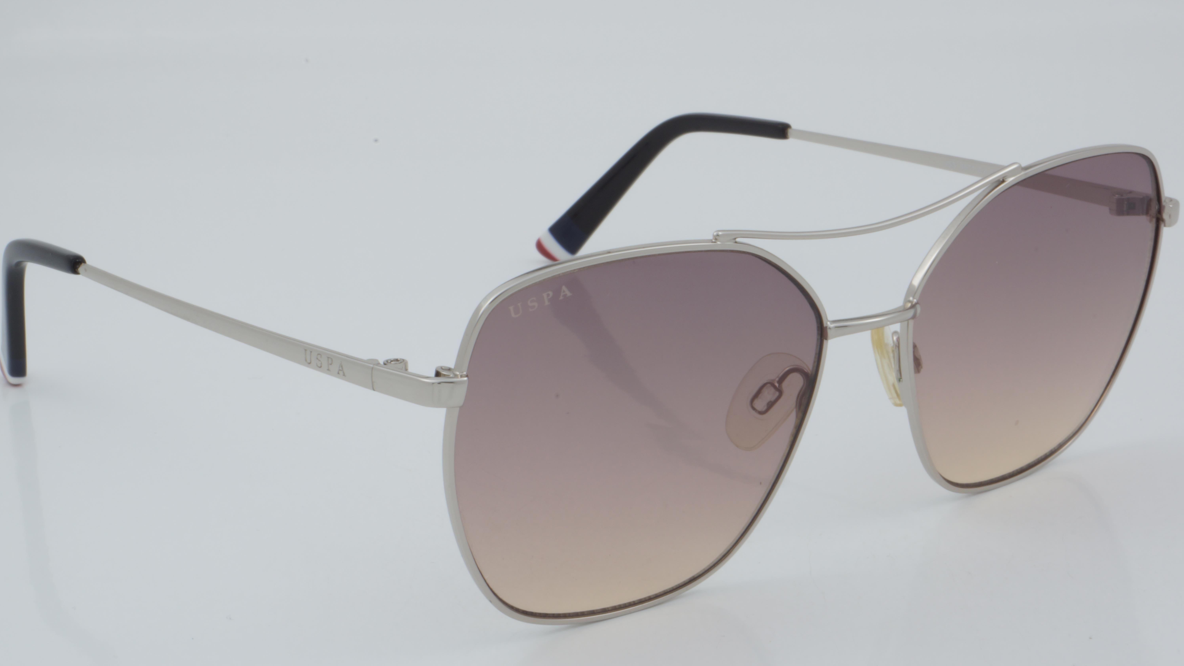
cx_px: 595
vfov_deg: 15.3
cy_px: 364
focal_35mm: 79
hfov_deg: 26.9
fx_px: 2480
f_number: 32
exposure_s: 1/3
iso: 100
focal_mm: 50
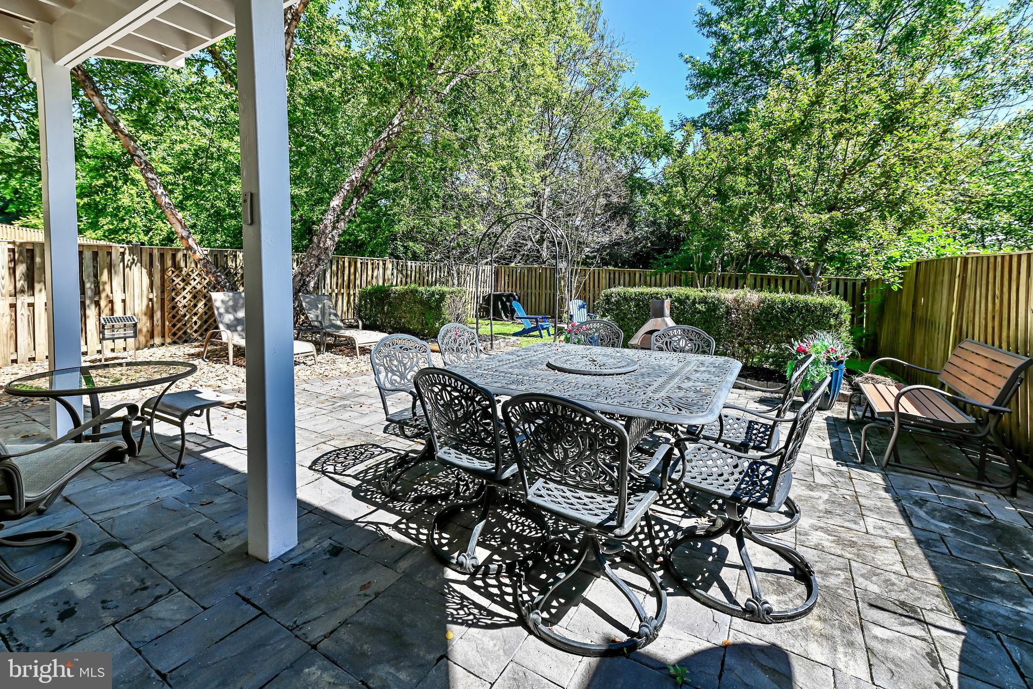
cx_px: 516
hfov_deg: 104.2
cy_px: 344
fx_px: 402
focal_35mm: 14
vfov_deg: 81.3
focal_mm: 14
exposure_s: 1/250
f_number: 5.6
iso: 100
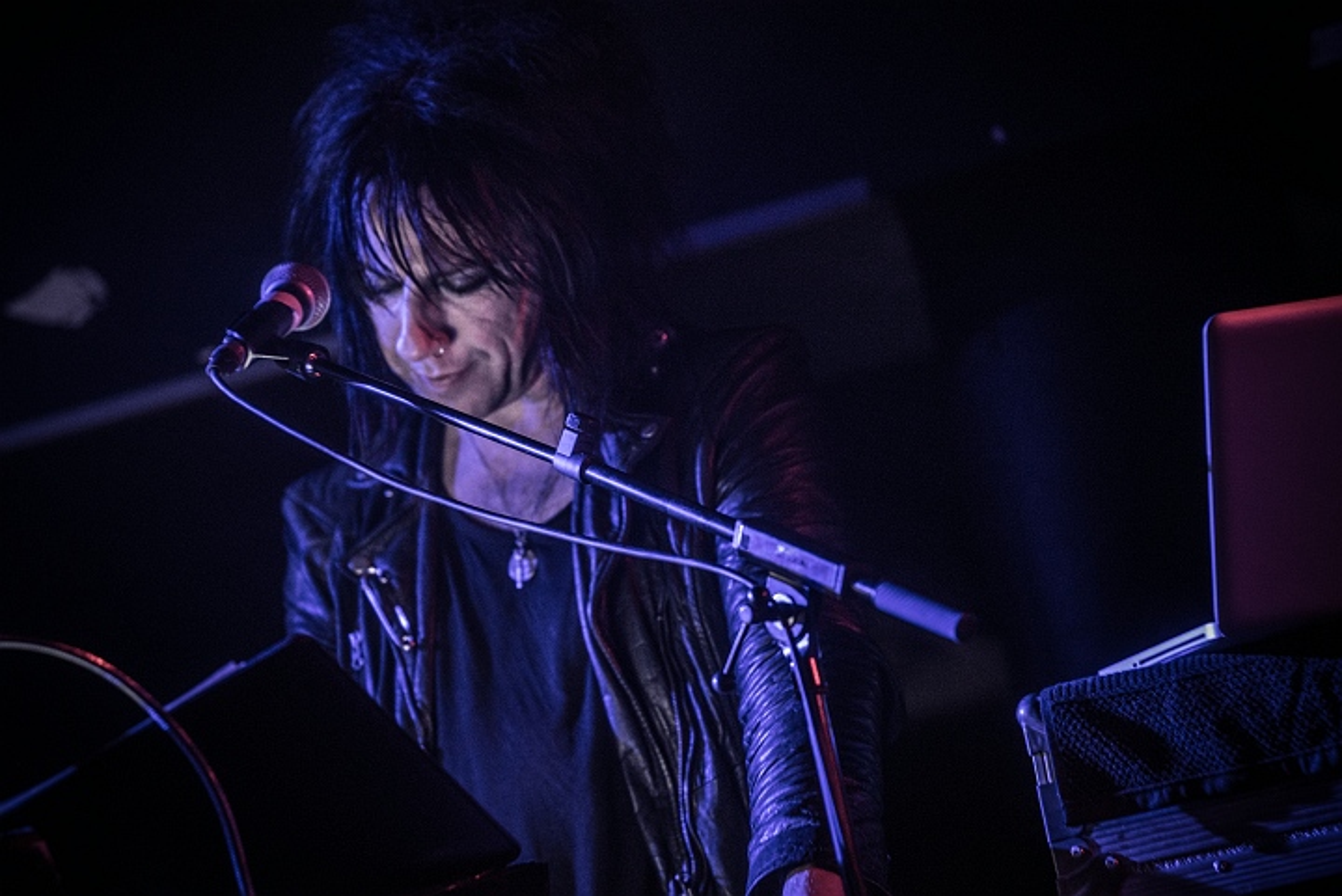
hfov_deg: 11.1
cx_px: 671
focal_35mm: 185
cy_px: 448
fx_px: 6900
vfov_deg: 7.4
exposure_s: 1/100
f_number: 2.8
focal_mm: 185
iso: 2000
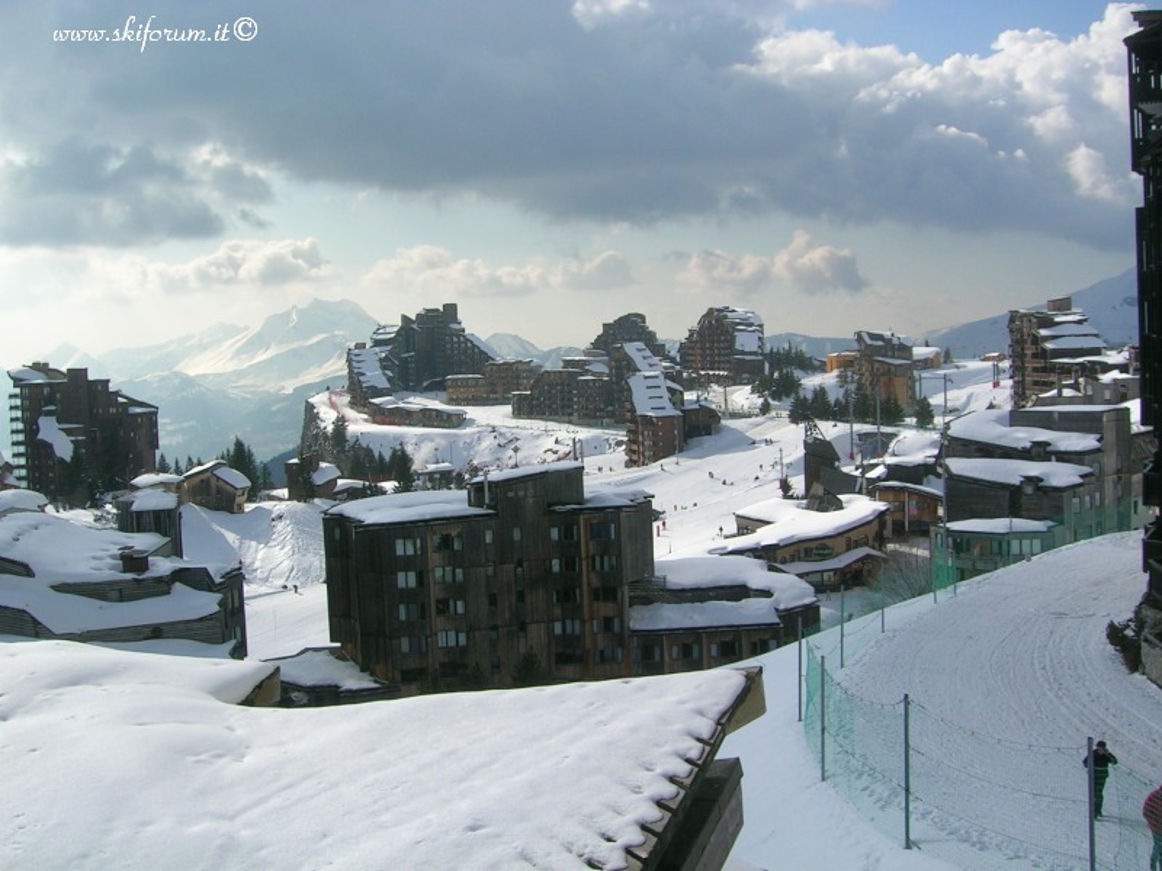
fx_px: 1477
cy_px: 436
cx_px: 581
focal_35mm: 44
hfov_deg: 42.9
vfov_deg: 32.9
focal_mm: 6.7
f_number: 5.1
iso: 50
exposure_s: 1/708
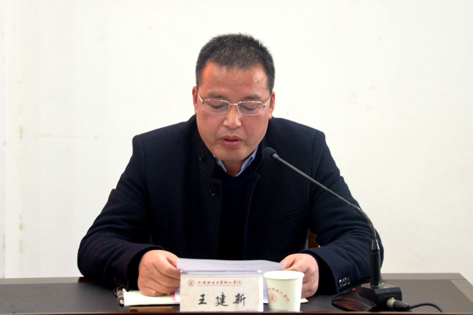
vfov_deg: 16.6
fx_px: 1077
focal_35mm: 82
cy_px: 158
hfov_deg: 24.8
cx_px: 236
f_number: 5
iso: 1250
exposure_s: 1/13
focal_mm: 82
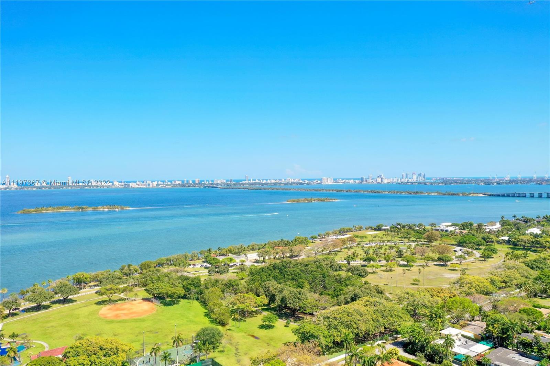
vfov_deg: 46.4
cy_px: 183
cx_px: 275
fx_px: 428
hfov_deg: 65.5
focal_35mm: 28
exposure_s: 1/320
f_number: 5.6
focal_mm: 10.26
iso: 100
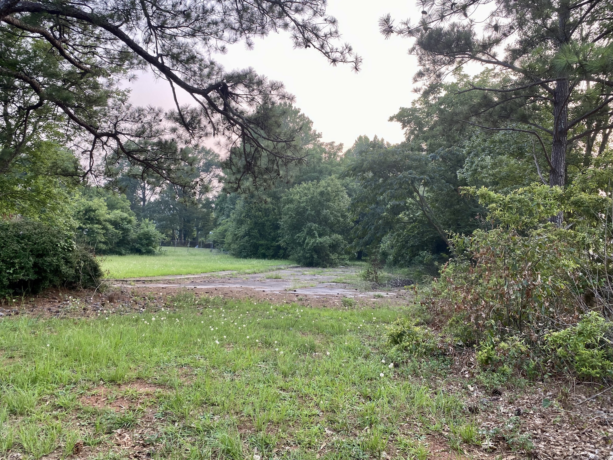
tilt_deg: +1.3
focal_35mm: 26
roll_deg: -1.3
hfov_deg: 67.3
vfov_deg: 53.1
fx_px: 460
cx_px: 306
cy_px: 230
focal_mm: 4.25
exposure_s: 1/122
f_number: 1.8
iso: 40
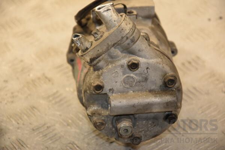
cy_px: 75
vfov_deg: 8.7
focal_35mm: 158
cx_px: 112
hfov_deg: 13.0
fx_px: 984
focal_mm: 105
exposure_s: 1/200
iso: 800
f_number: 5.6
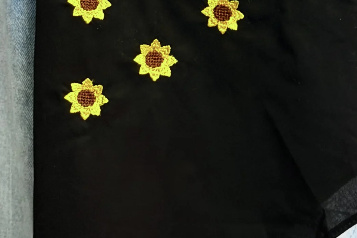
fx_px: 1209
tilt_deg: -9.2
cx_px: 164
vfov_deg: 10.8
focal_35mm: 122
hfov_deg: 16.8
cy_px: -116
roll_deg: +0.0
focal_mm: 6.76
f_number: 1.78
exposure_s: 1/30
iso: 800
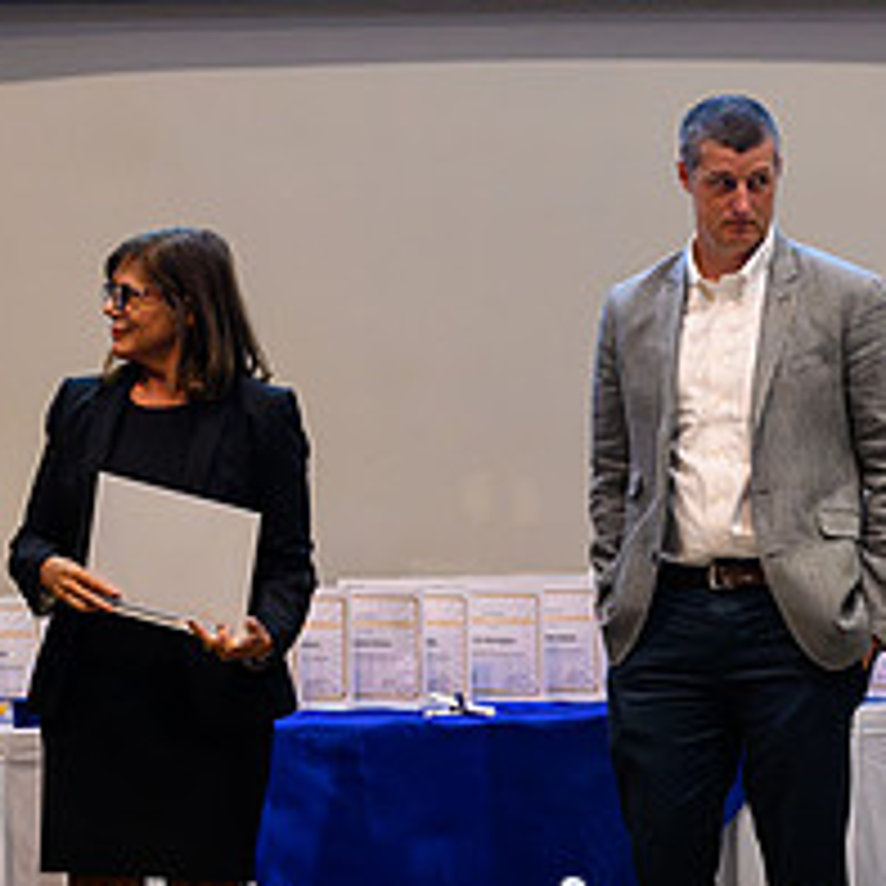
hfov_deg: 10.0
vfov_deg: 10.0
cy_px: 490
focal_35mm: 175
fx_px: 5068
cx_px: 697
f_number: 5.6
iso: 2500
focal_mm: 70
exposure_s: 1/160
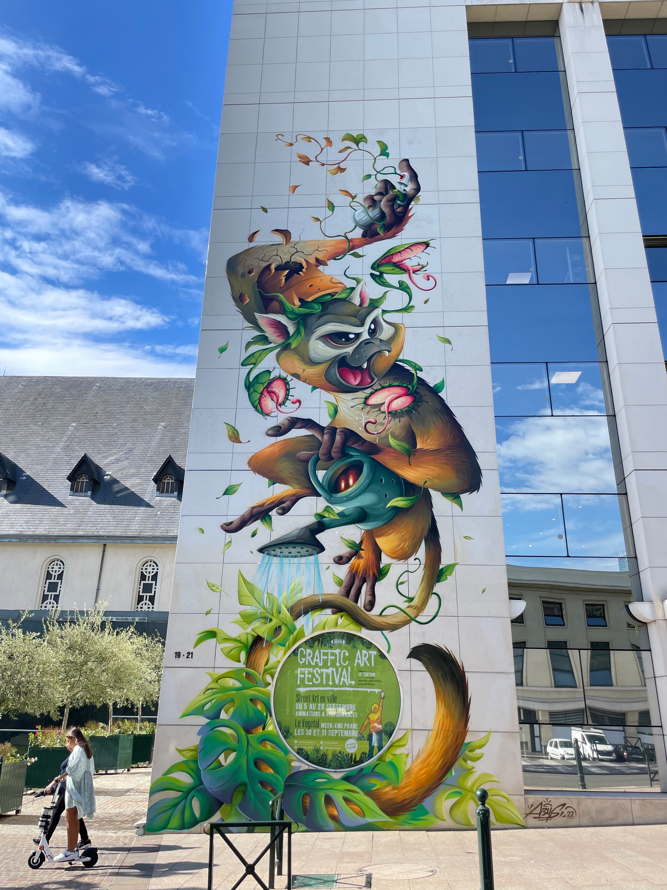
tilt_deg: +21.6
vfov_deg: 67.3
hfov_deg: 53.1
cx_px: 334
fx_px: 668
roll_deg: -1.4
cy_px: 445
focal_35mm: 26
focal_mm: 4.2
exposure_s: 1/1062
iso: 32
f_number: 1.6
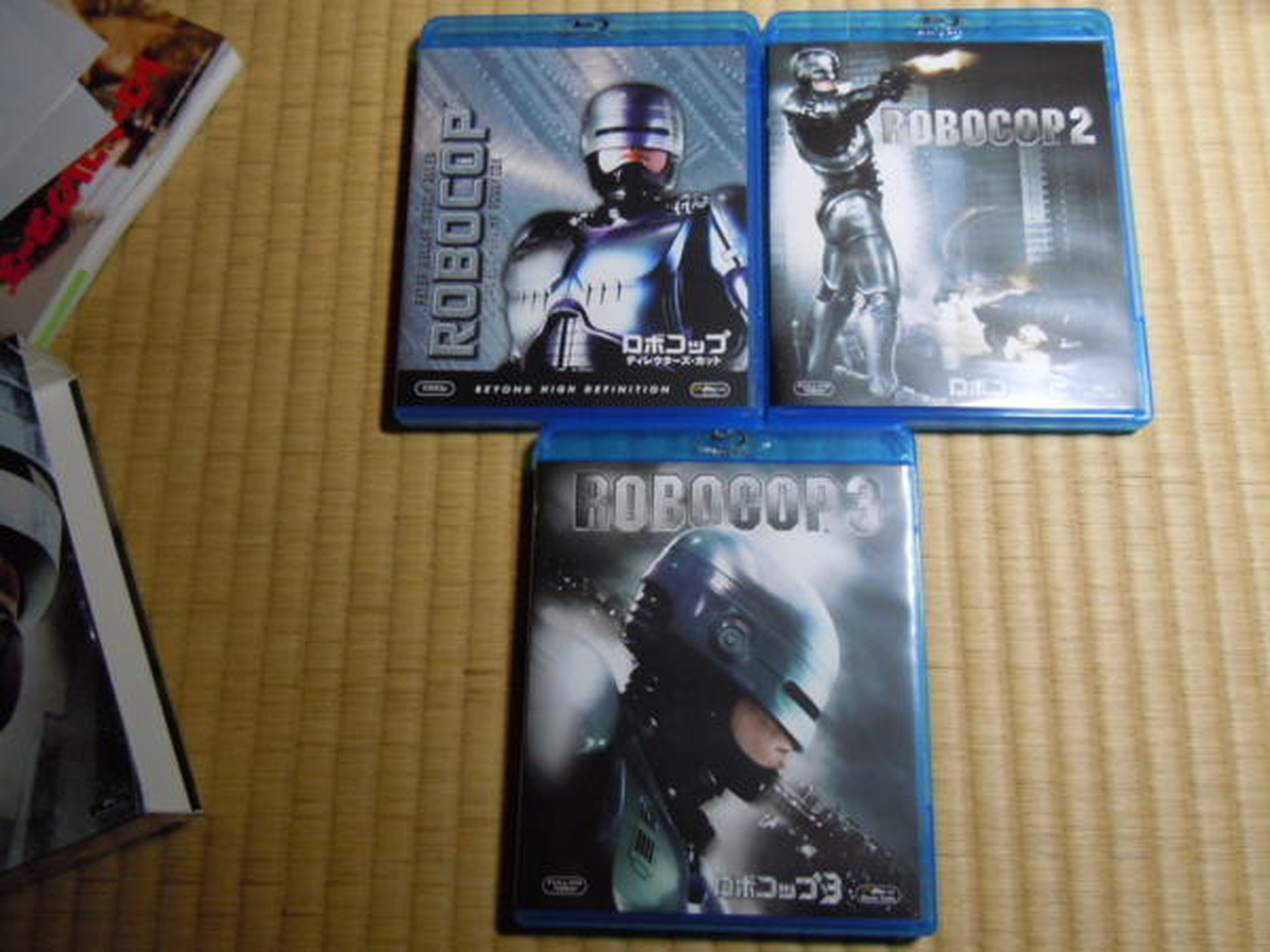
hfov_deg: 60.0
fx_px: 1101
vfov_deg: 46.8
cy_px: 476
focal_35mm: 30
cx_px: 635
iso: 400
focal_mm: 5.4
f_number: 3.5
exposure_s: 1/10
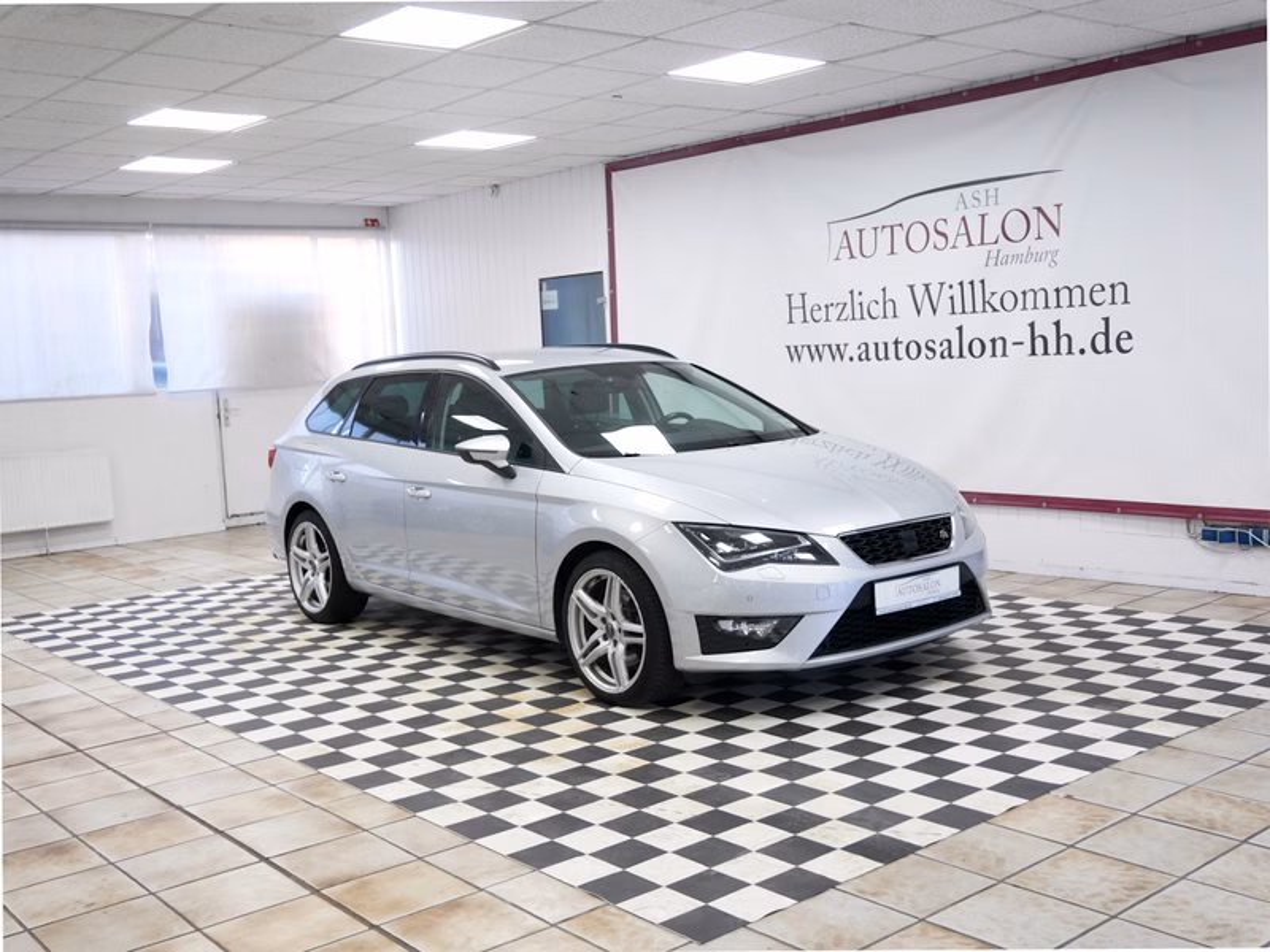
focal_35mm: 36
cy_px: 476
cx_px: 635
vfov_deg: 39.7
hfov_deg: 51.4
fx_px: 1321
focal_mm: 18
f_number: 3.9
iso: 500
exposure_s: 1/60
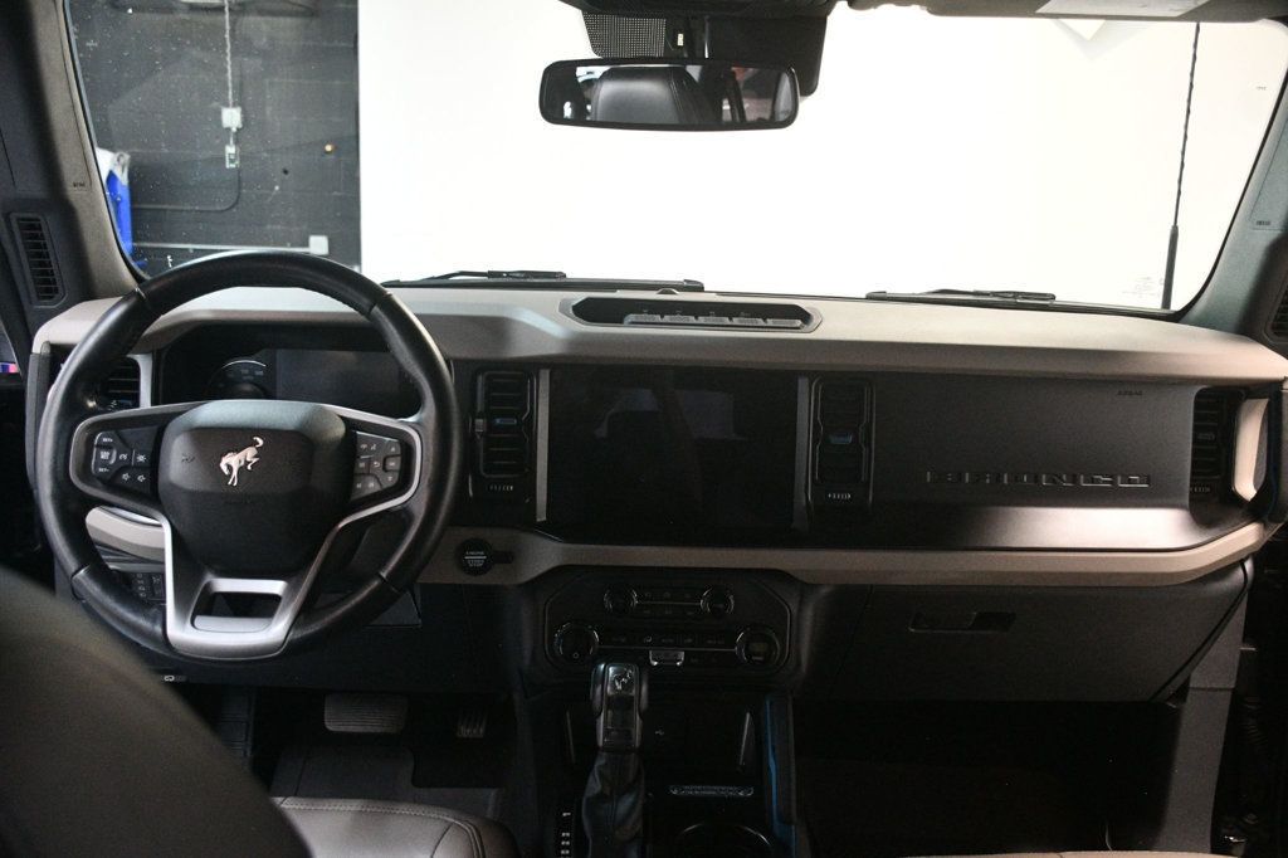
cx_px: 644
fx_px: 1073
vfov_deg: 43.6
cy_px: 429
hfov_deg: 61.9
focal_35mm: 30
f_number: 3.5
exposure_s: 1/60
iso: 4000
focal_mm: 20
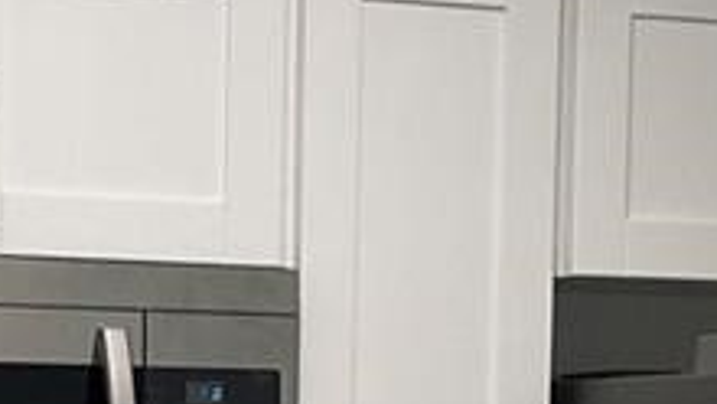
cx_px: 297
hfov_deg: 12.5
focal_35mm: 172
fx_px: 3272
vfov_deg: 6.9
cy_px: 635
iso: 64
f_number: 1.8
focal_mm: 3
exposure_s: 1/60
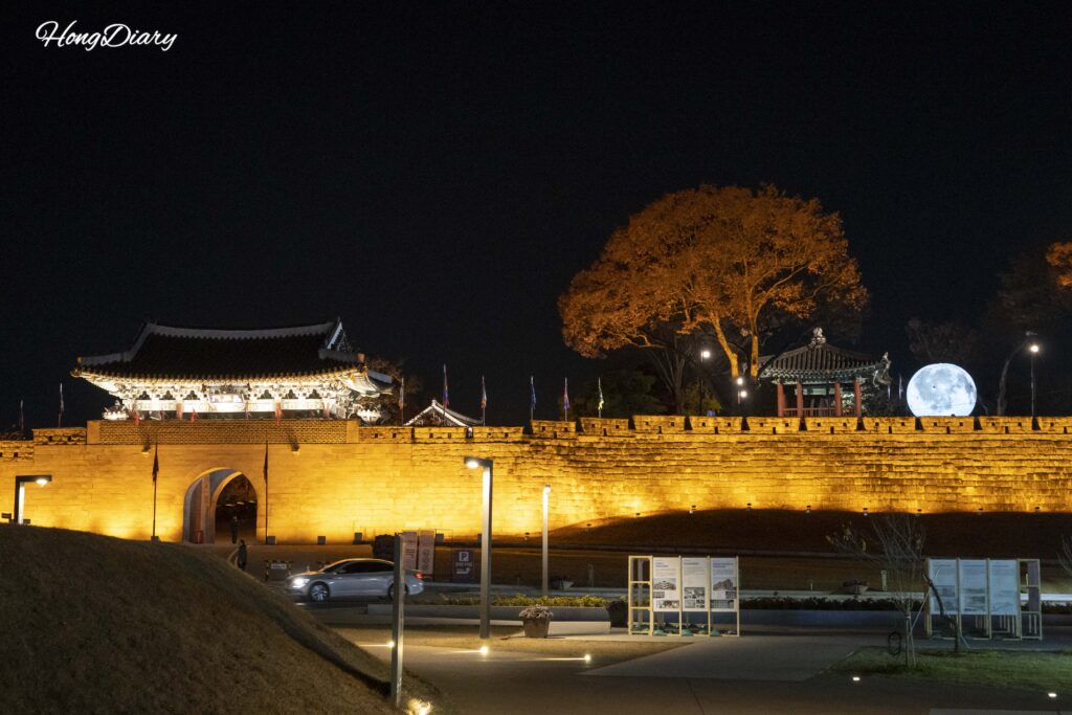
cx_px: 536
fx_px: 1459
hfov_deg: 40.3
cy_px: 358
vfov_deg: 27.5
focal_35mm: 49
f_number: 5.6
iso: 6400
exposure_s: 1/60
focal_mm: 49
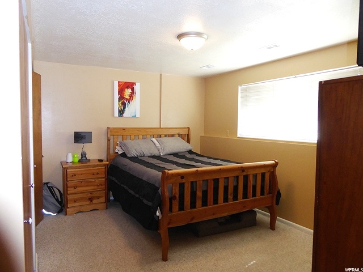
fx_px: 252
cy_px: 136
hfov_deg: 71.6
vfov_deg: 56.8
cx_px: 182
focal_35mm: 24
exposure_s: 1/60
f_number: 3.3
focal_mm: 4.3
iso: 320
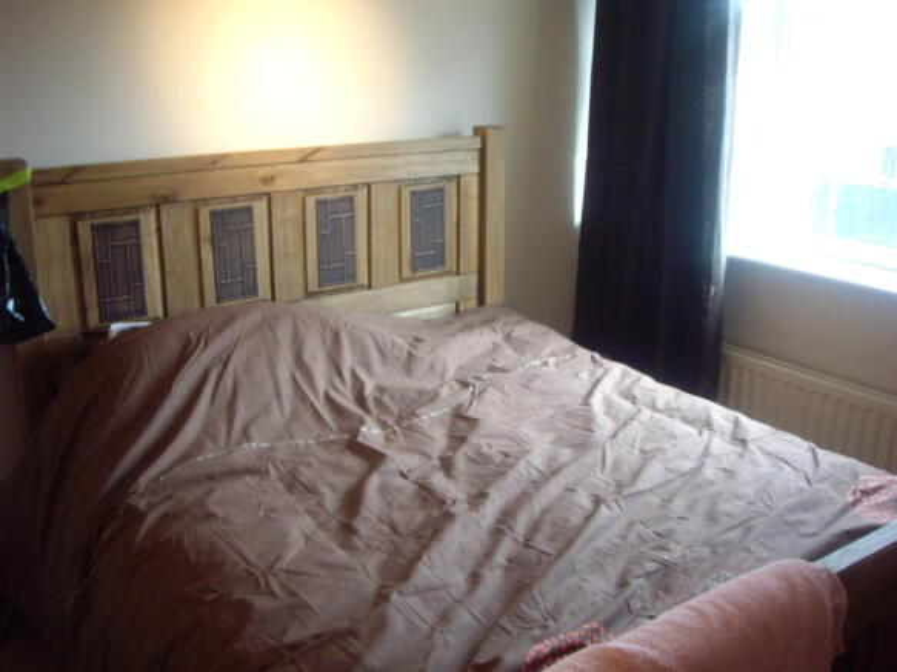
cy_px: 336
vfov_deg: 37.7
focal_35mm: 38
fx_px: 984
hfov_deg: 49.0
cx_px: 448
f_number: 2.7
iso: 200
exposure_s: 1/15
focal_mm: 6.2
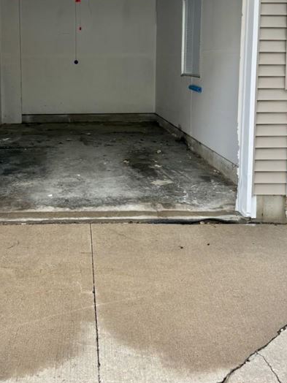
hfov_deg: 32.6
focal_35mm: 44
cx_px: 99
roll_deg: +0.1
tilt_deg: -5.6
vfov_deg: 42.0
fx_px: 486
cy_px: 111
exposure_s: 1/1410
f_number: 1.78
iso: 100
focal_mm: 6.76
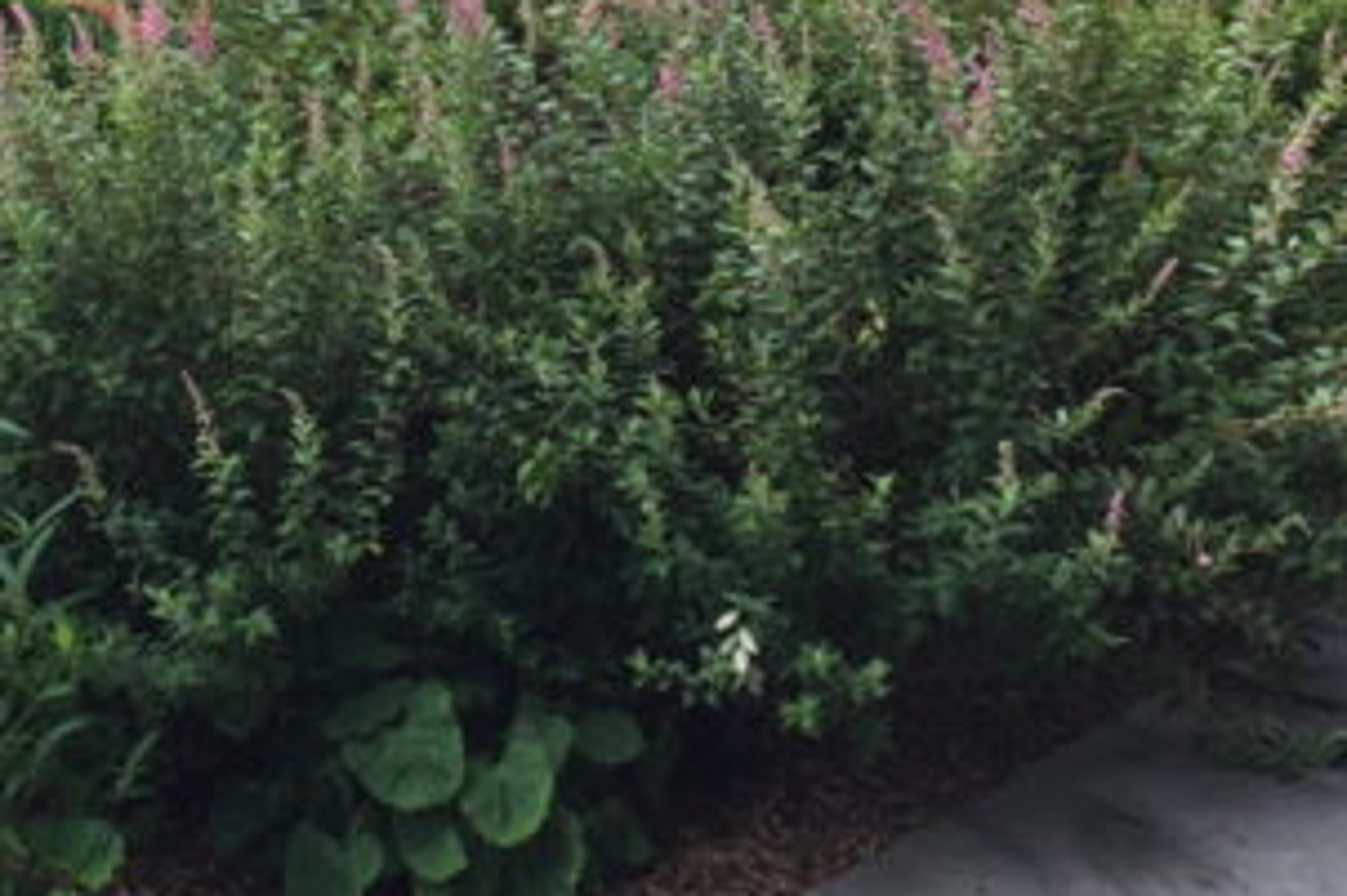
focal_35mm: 80
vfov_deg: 16.8
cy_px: 67
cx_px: 357
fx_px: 2992
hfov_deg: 25.1
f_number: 2.2
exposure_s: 1/275
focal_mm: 4.15
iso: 32
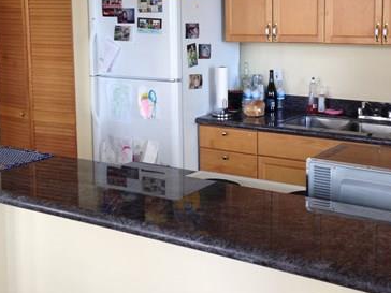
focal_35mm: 58
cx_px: 234
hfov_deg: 33.1
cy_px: 93
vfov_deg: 25.1
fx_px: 655
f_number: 2.4
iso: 64
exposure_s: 1/20
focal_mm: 4.13
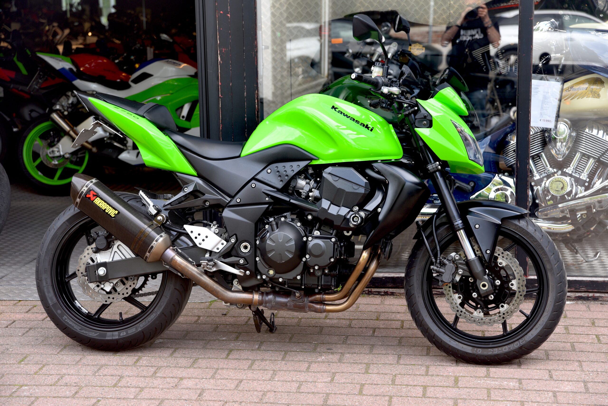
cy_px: 203
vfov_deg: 19.5
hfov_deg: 28.8
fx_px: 1183
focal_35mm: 70
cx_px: 304
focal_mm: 70
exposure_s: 1/80
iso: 100
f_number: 4.5
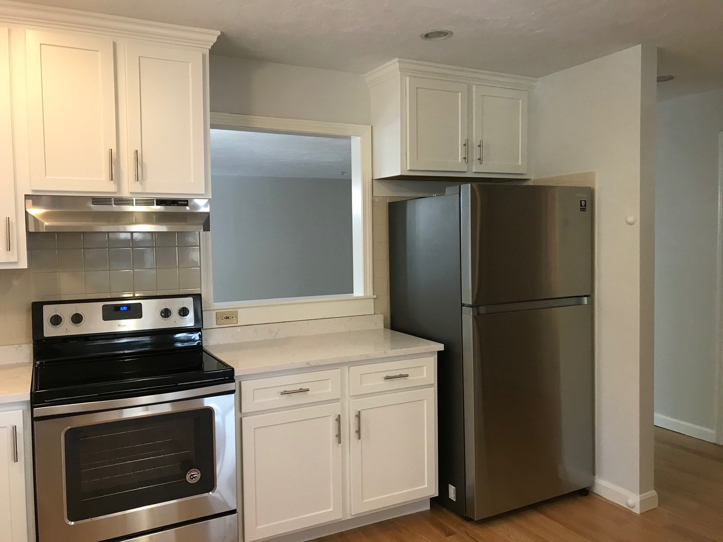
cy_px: 271
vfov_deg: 49.7
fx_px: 585
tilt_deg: -3.2
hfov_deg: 63.4
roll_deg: +0.2
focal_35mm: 28
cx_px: 362
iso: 40
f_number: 1.8
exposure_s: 1/30
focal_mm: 3.99
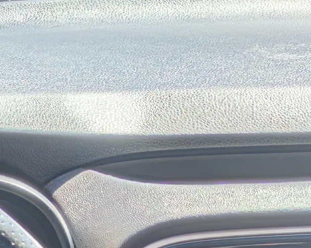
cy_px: 628
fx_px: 1352
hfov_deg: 12.1
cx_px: -244
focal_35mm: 147
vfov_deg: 9.2
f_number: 1.88
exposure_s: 1/100
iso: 136
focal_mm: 5.56
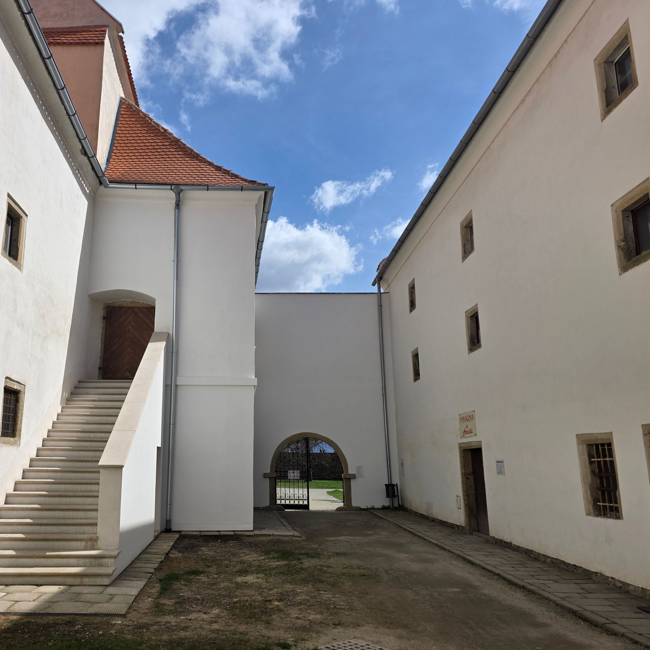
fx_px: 595
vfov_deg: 57.3
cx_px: 222
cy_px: 332
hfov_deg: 56.2
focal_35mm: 28
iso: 50
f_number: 1.7
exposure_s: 1/7944
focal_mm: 6.3
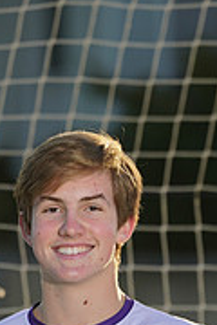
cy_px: 469
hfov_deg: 1.3
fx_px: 9864
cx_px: 80
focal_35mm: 1091
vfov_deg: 1.9
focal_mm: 339
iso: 100
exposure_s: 1/200
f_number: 8
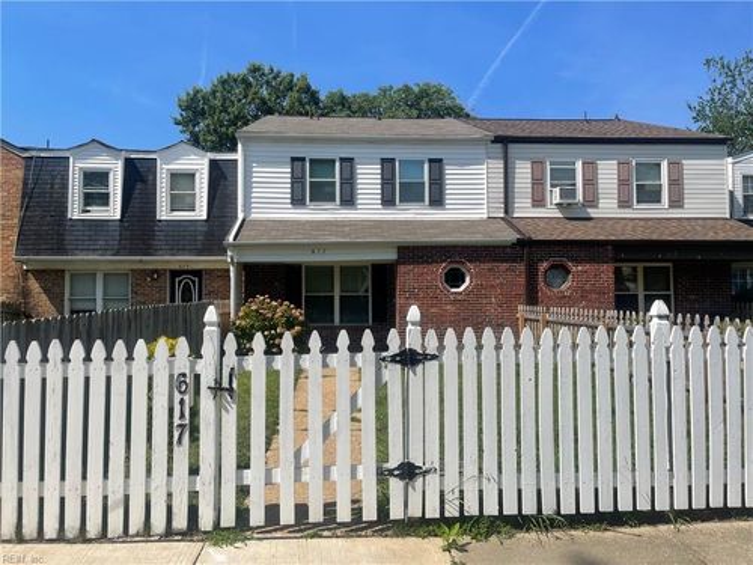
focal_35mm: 25
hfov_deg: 69.4
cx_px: 376
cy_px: 282
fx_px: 544
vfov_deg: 54.9
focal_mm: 5.1
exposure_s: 1/4902
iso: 32
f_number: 1.6
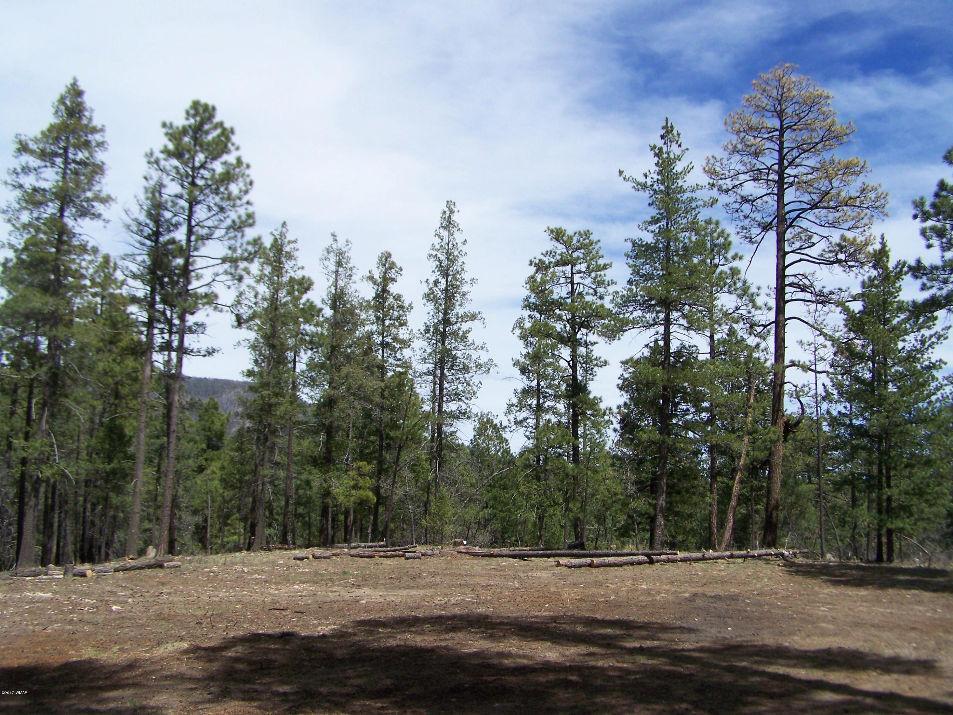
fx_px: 1046
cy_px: 358
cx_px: 476
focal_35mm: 38
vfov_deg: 37.7
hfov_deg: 49.0
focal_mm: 6.3
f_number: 4
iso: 64
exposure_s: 1/640
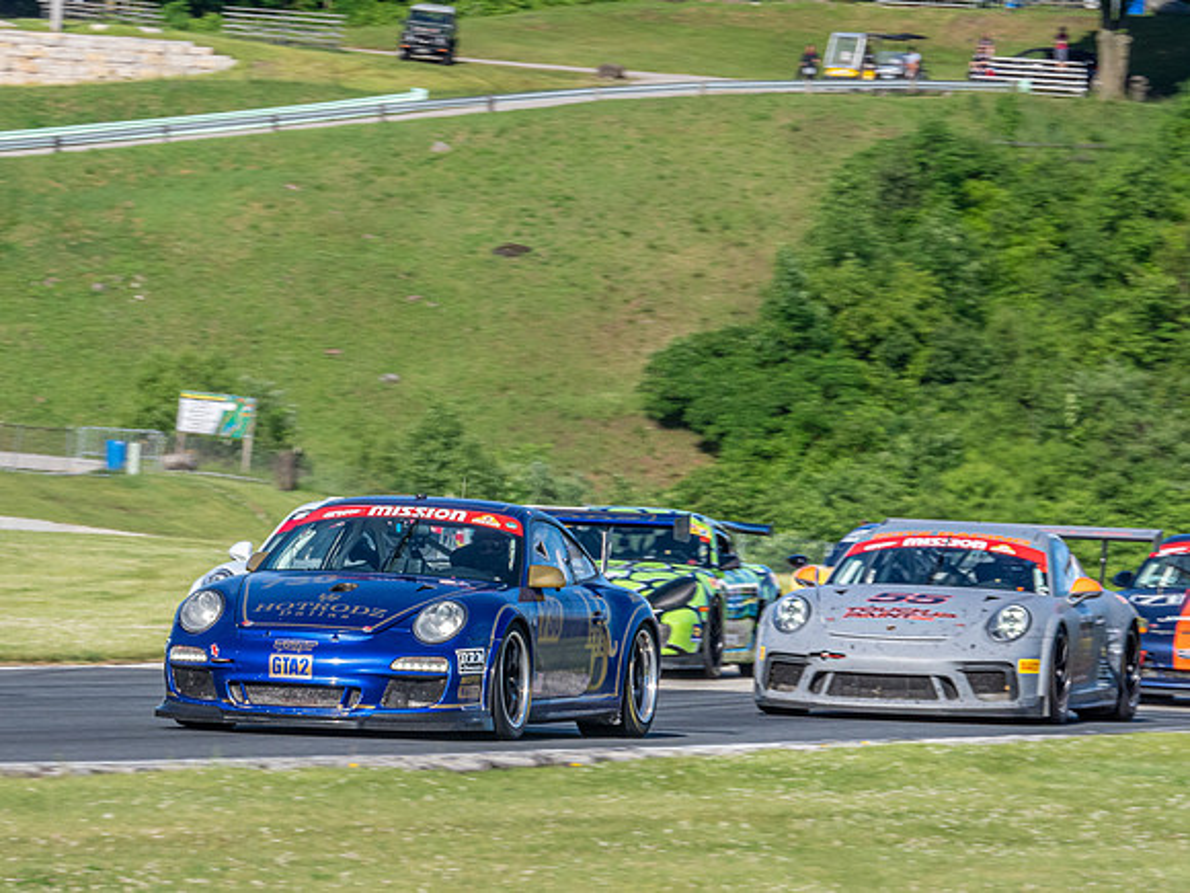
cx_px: 495
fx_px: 12052
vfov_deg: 4.2
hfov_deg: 5.7
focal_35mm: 351
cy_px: 522
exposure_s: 1/125
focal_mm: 150
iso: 640
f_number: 22
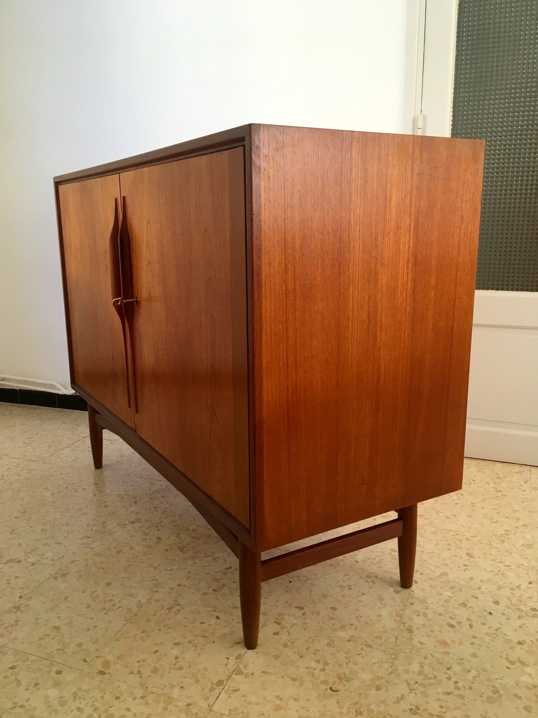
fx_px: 601
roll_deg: +1.7
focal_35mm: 29
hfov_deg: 48.2
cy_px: 359
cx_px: 269
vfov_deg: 61.7
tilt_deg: -12.8
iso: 40
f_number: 2.2
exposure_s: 1/33
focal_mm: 4.15
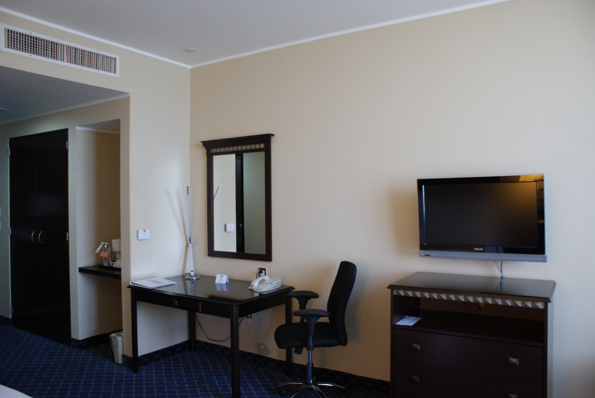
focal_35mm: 27
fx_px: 447
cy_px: 199
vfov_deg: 48.0
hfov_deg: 67.3
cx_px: 298
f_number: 3.5
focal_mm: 18
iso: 400
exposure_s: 1/20
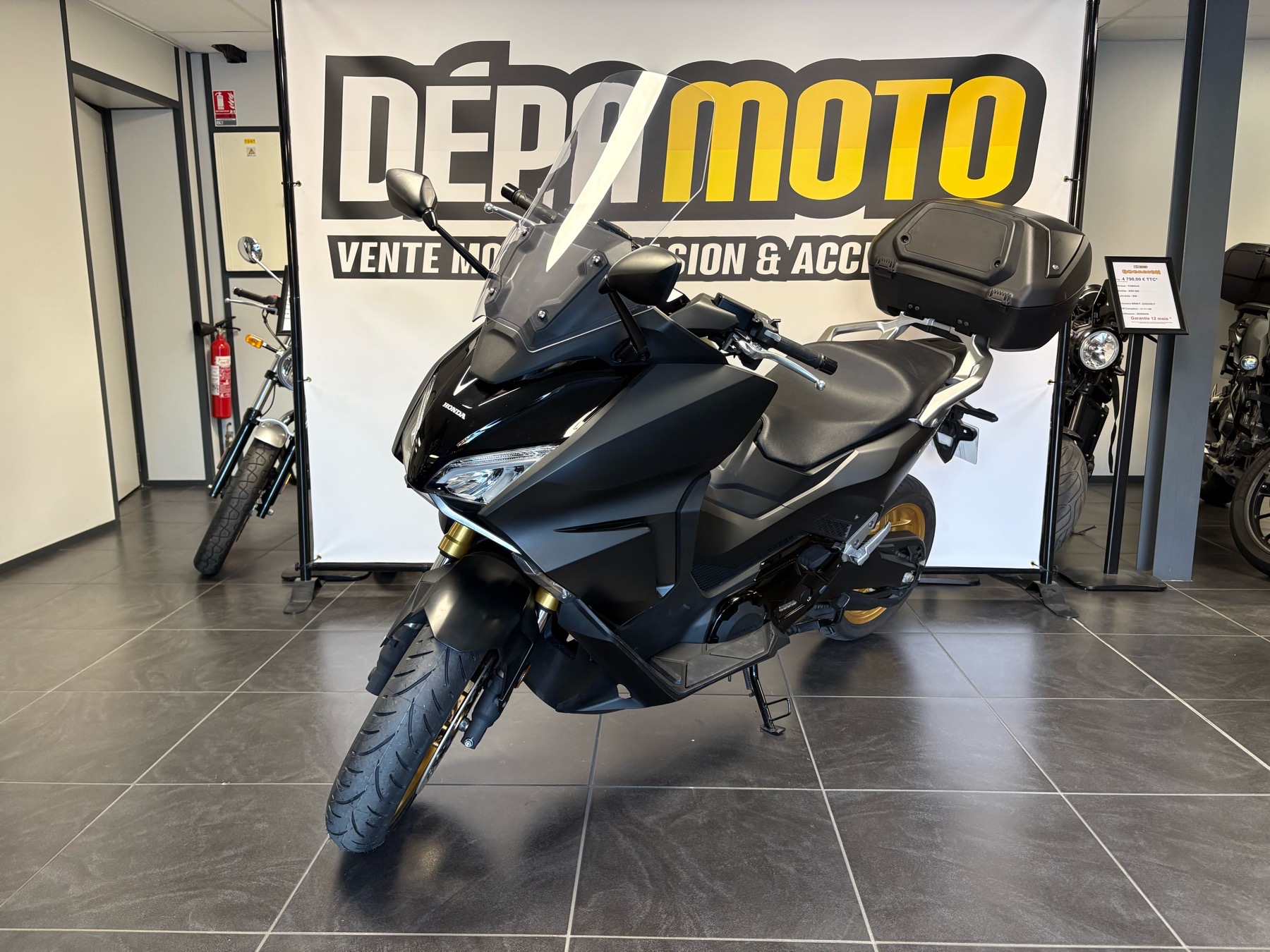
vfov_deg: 53.1
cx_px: 635
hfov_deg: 67.3
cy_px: 476
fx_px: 954
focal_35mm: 26
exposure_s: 1/60
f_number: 1.6
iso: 160
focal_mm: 5.96
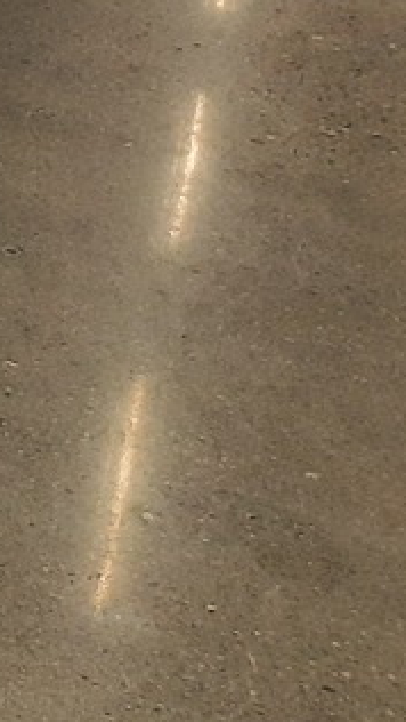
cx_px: -1147
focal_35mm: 124
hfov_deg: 7.4
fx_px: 2371
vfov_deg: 15.7
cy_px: -398
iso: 64
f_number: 2
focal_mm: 4.6
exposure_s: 1/50
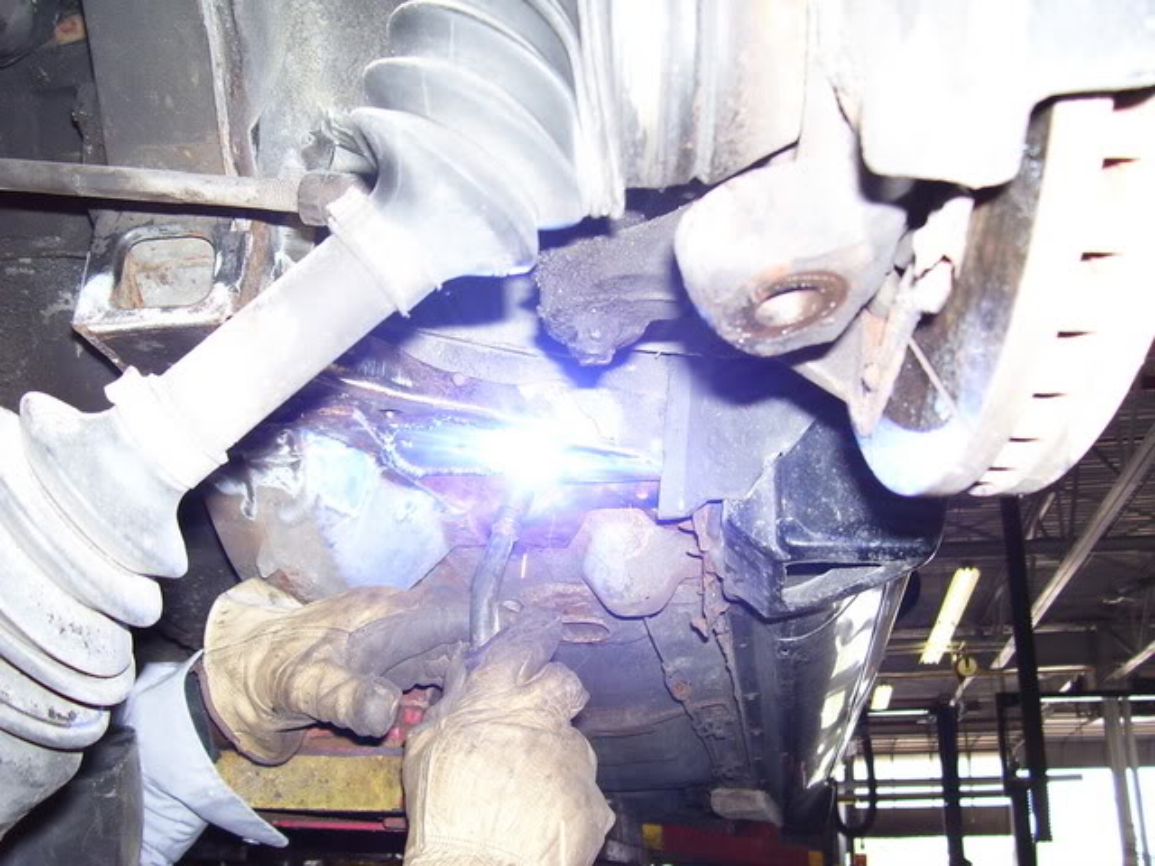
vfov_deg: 41.8
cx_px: 578
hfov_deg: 54.0
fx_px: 1134
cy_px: 433
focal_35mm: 34
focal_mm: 5.6
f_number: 2.7
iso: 80
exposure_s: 1/60
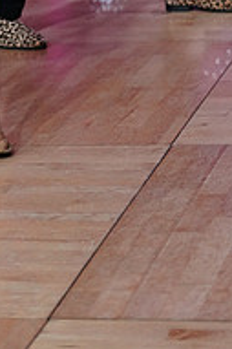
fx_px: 2063
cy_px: -177
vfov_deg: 9.4
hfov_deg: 6.4
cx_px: -92
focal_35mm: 213
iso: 2500
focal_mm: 70
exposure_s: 1/400
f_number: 2.8
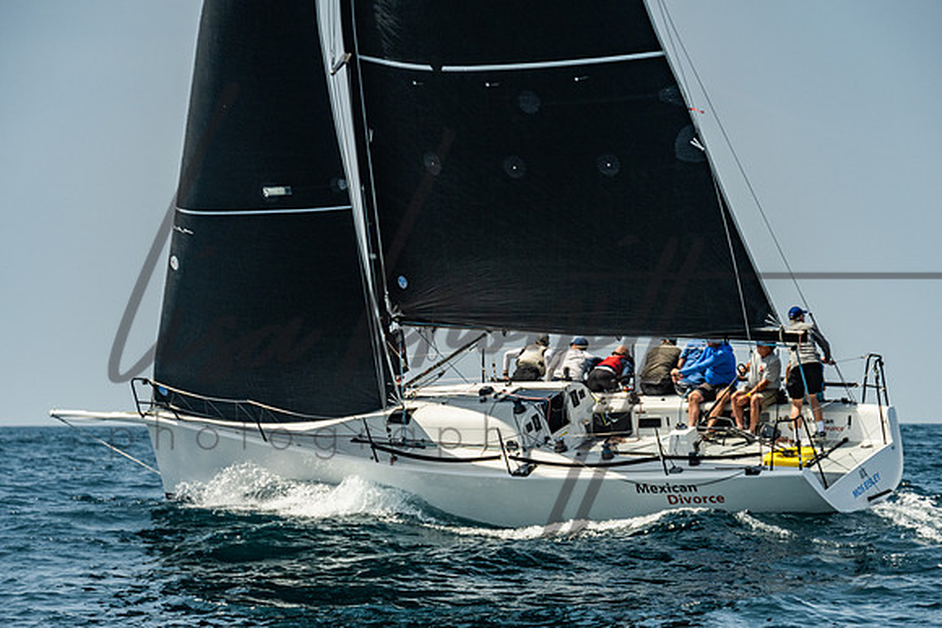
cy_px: 365
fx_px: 3903
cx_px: 480
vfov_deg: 9.2
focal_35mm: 149
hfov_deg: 13.8
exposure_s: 1/1250
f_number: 6.3
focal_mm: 125
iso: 320
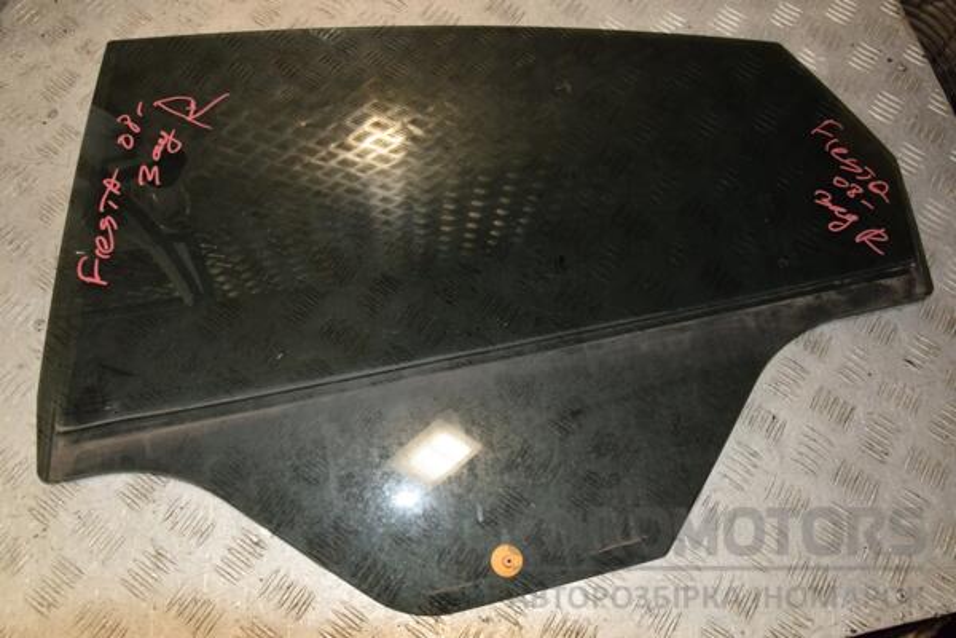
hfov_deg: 59.5
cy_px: 319
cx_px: 478
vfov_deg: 41.7
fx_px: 836
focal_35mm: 32
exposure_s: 1/200
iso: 800
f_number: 8
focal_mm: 21
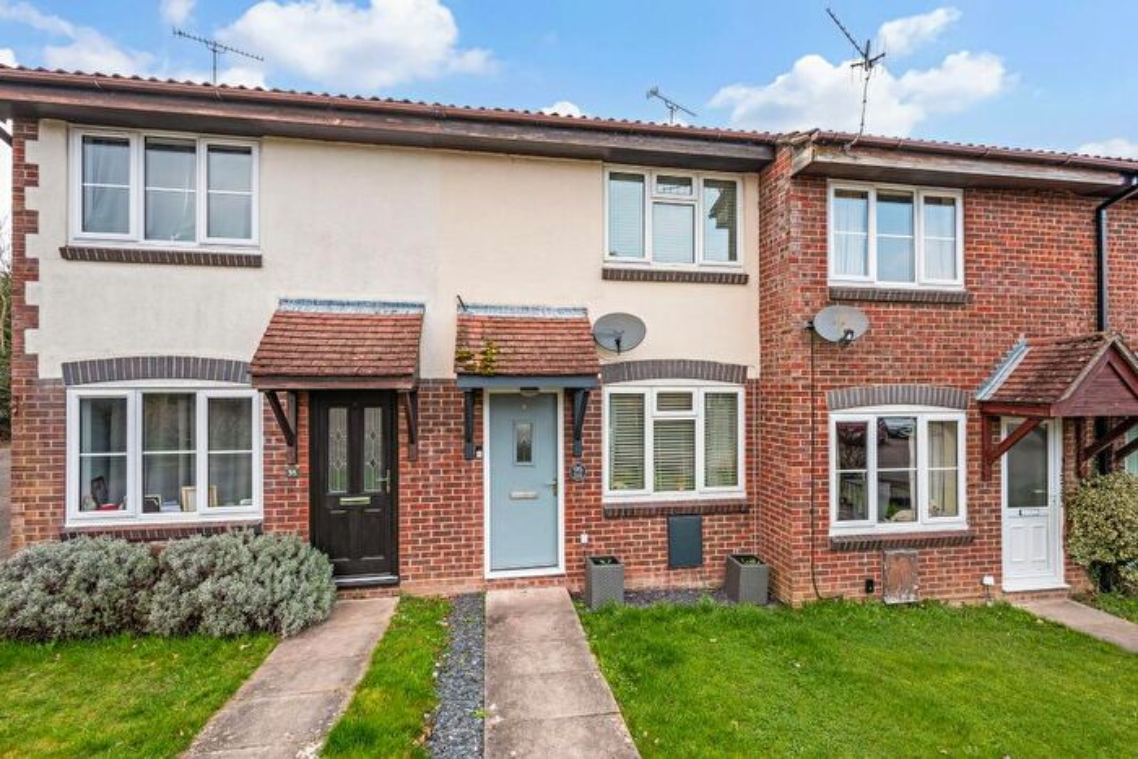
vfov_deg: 73.8
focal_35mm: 16
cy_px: 380
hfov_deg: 96.7
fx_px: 506
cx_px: 569
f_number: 9
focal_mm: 16
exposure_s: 1/40
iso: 250
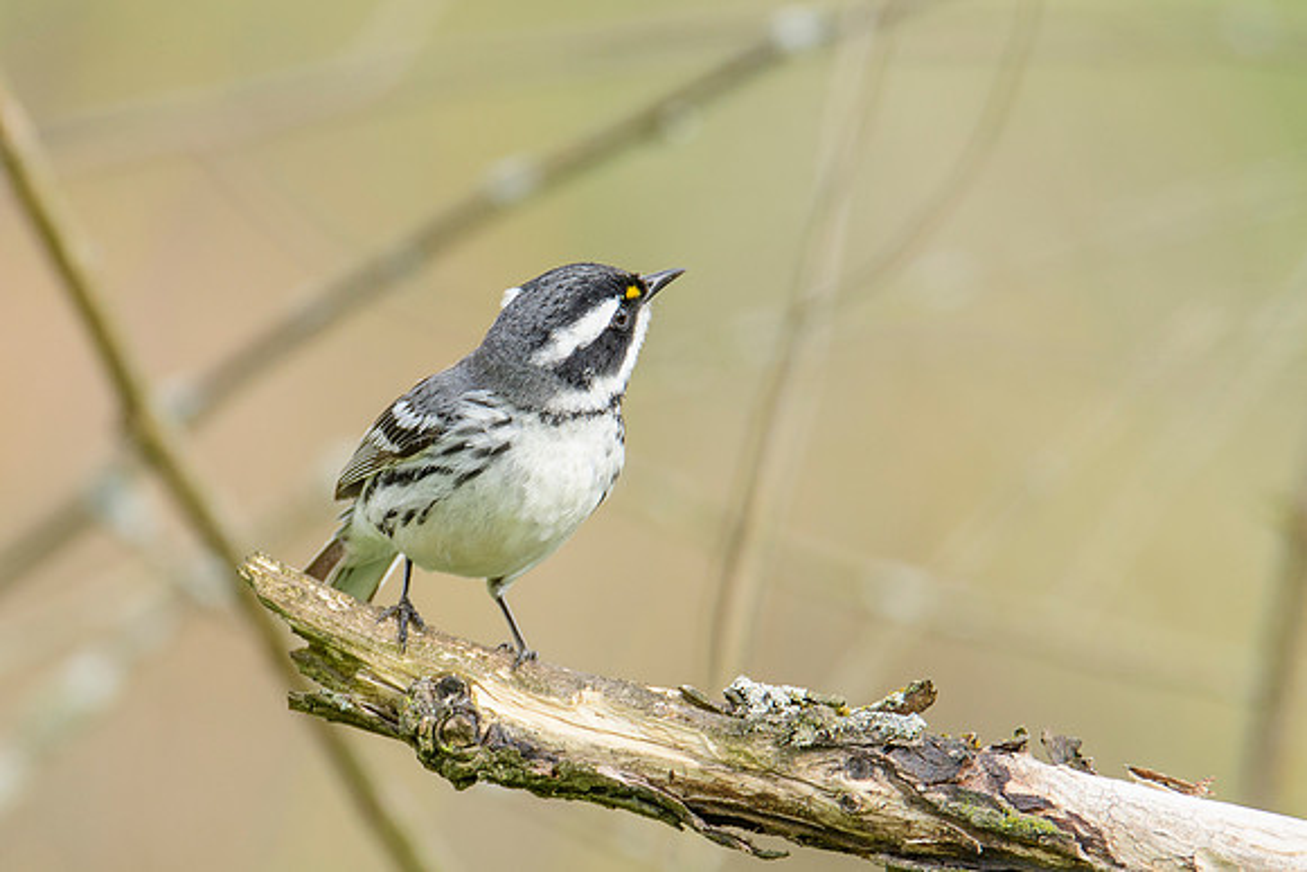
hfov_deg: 1.8
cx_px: 453
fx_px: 42671
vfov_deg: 1.2
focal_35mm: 1175
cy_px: 469
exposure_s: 1/200
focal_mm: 600
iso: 400
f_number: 8
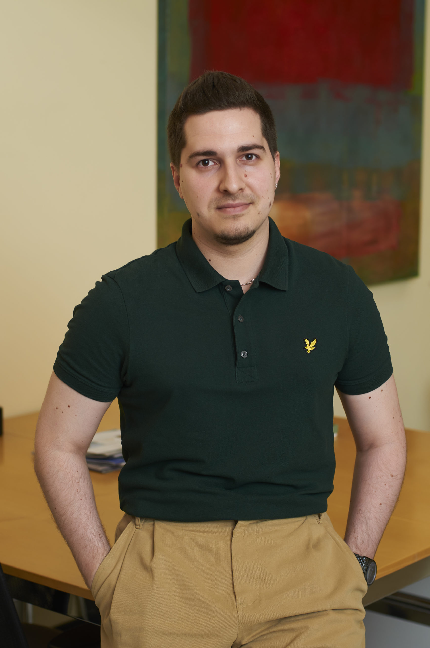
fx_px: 1347
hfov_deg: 18.1
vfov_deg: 27.0
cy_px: 324
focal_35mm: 75
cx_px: 215
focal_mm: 50
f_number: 3.2
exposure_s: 1/160
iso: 159
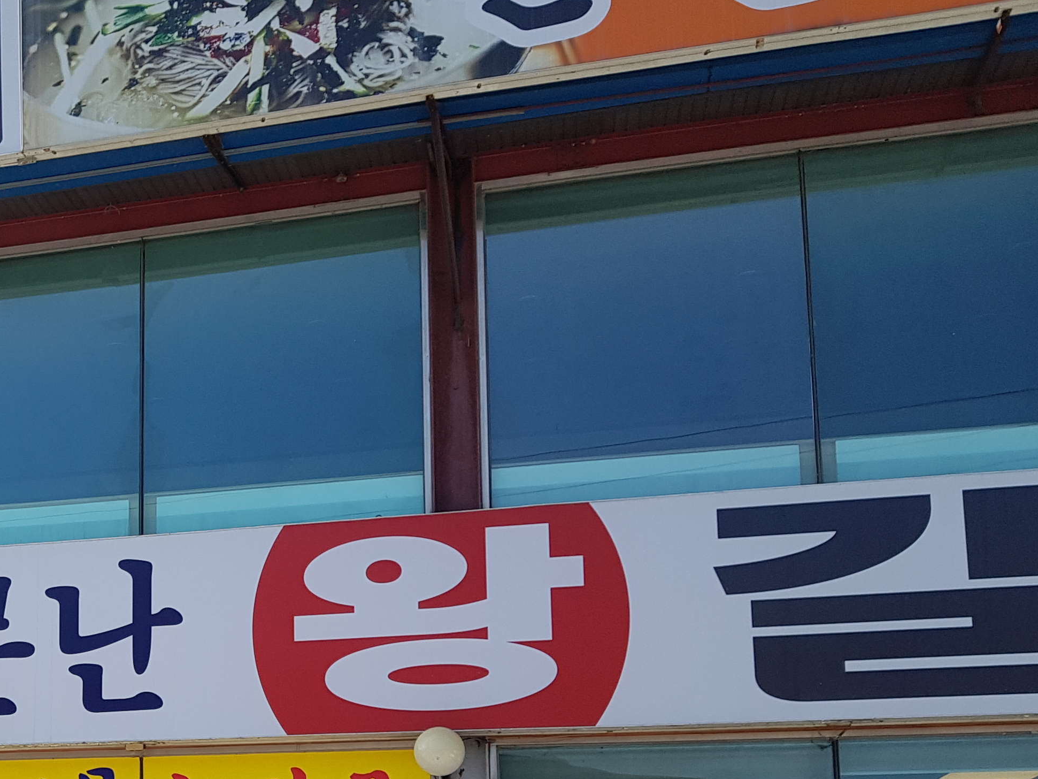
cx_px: 32
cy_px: 746
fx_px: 1619
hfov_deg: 33.0
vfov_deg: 25.9
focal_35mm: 54
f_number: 1.7
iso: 40
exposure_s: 1/1144
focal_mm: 4.2
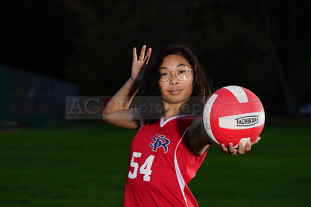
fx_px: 1642
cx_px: 156
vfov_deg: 7.2
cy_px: 104
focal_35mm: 190
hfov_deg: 10.8
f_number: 9
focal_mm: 190
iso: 200
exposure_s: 1/250
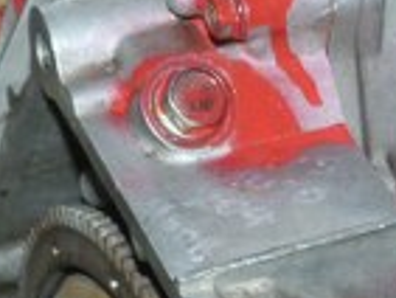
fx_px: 2290
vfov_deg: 7.3
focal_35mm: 200
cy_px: 430
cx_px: 393
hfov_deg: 9.8
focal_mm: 7.9
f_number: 3.2
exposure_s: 1/60
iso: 200
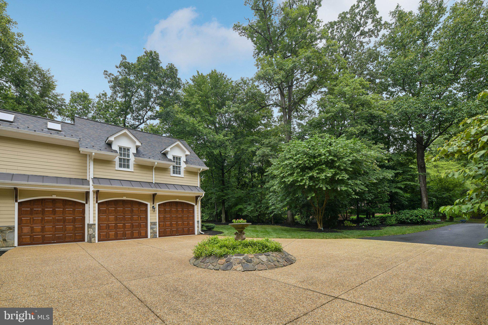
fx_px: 203
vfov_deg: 77.3
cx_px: 244
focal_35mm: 15
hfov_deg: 100.4
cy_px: 162
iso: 100
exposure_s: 1/100
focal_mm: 15
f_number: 8
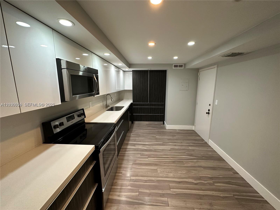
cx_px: 140
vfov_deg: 85.7
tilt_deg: -11.0
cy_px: 105
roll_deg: +0.1
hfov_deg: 102.1
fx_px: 113
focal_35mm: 14
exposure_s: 1/60
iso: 200
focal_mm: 2.22
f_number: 2.2
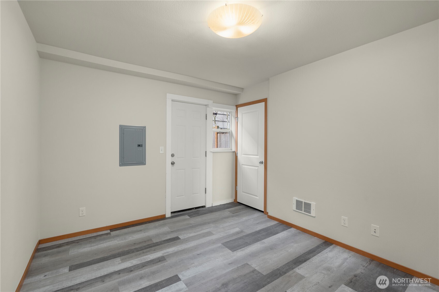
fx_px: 195
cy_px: 146
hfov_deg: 96.8
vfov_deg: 73.6
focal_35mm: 16
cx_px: 220
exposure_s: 1/200
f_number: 7.1
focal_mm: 16
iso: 320
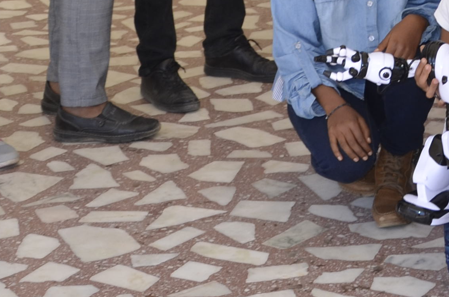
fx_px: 1456
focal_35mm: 117
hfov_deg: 16.8
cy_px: -324
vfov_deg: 10.6
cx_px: 532
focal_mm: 18
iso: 180
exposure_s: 1/250
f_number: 4
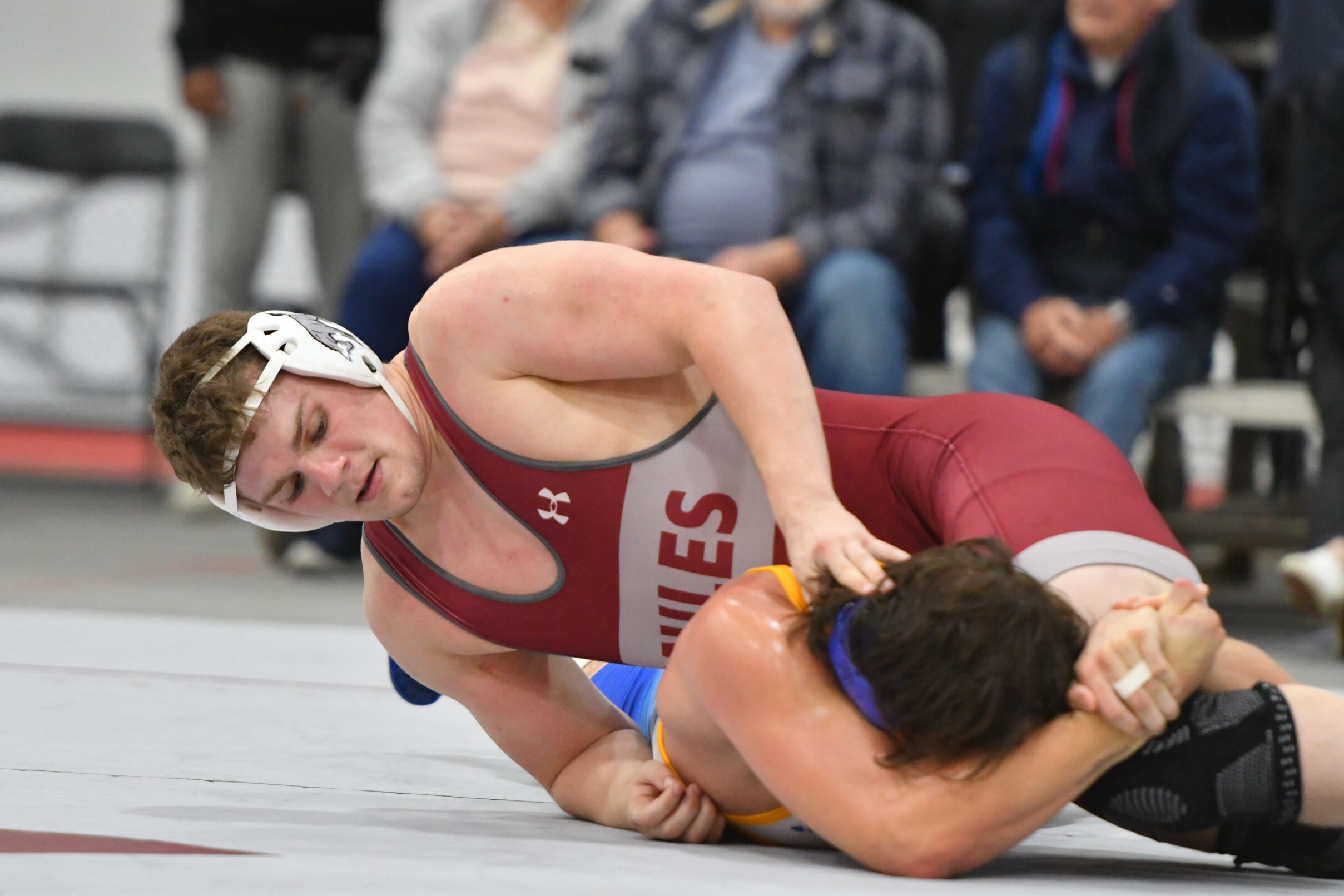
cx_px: 644
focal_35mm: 286
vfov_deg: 4.8
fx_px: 10678
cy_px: 430
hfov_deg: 7.2
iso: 5600
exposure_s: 1/500
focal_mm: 180
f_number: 2.8
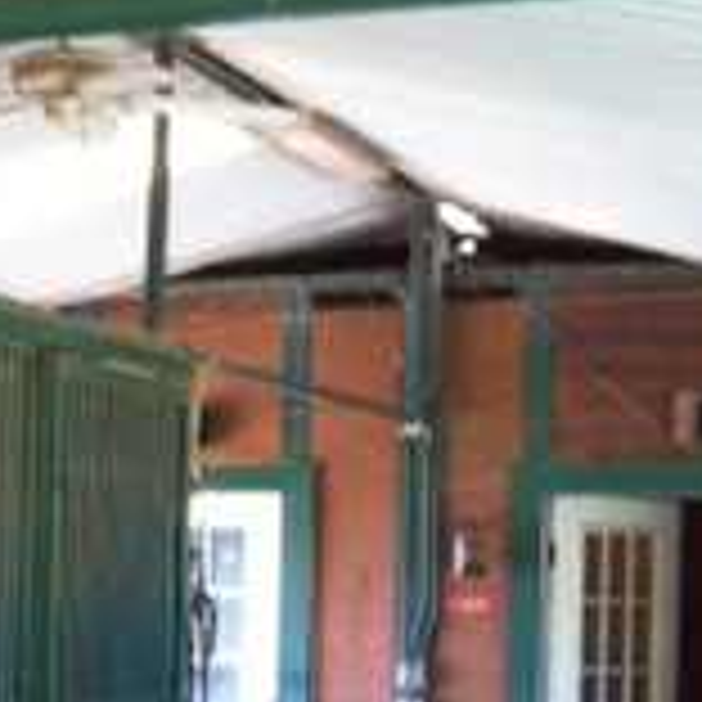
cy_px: 630
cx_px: -387
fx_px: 2914
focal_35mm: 127
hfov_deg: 12.9
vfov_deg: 13.6
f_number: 2.8
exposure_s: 1/17
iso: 80
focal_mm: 3.85
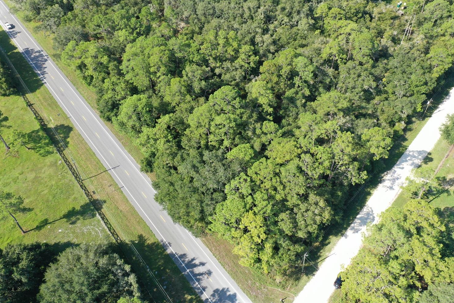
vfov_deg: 43.6
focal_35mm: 30
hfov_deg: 61.9
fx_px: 378
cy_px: 147
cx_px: 230
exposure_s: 1/40
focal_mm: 10.26
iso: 100
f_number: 3.5
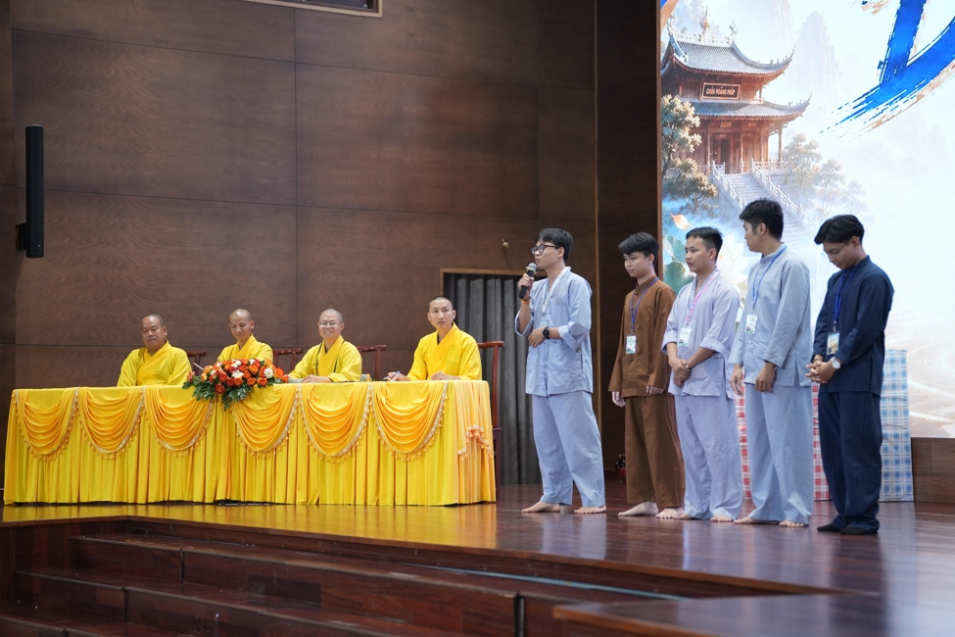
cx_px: 478
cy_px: 318
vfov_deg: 17.9
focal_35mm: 76
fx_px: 2016
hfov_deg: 26.7
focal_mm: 76
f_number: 2.5
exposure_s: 1/250
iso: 2500
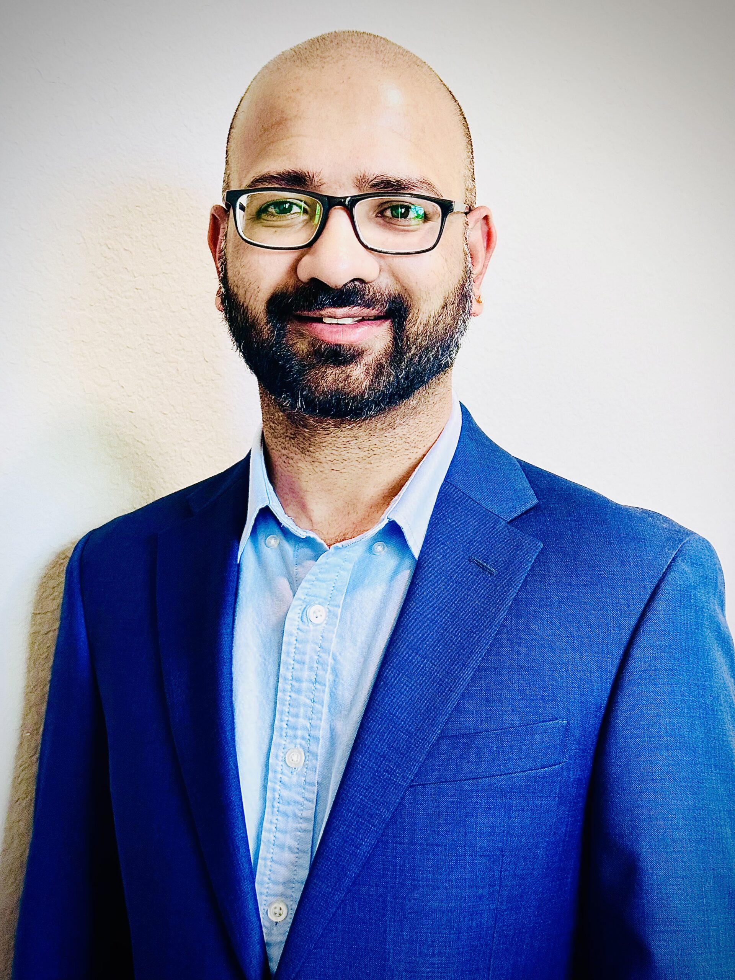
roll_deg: -2.4
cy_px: 490
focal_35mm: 48
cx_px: 368
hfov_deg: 30.3
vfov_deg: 39.7
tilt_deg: -1.7
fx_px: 1359
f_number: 1.78
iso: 320
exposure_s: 1/40
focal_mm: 6.86
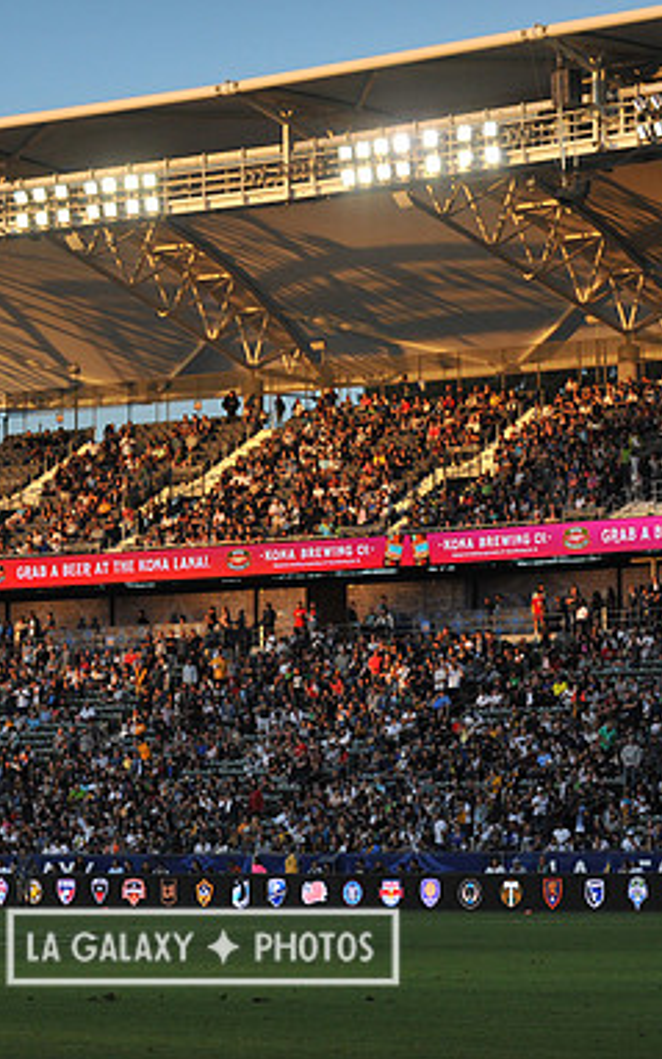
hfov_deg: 9.9
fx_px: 3836
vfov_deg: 15.7
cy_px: 530
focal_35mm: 133
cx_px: 202
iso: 1600
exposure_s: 1/6400
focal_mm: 86
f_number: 2.8
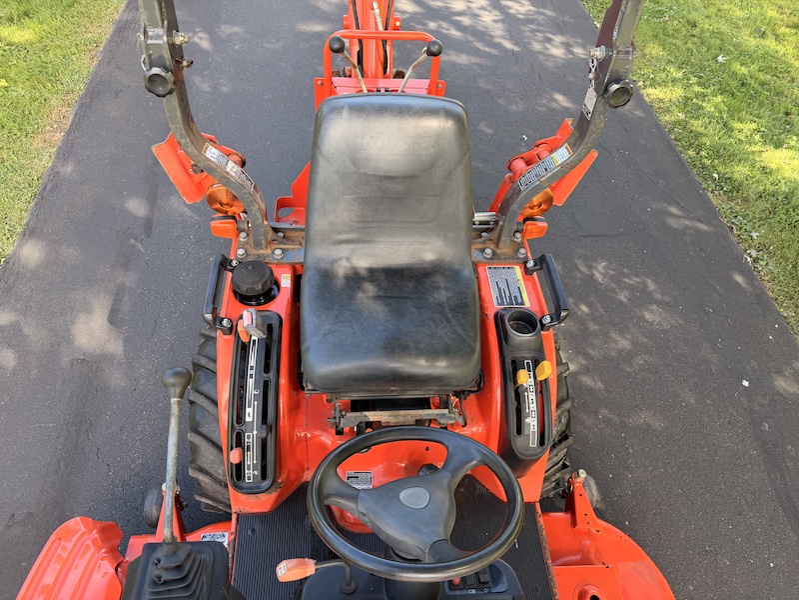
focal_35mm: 24
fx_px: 554
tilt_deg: -51.3
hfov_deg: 71.6
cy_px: 300
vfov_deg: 56.8
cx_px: 400
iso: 64
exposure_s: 1/165
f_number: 1.78
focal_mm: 6.76
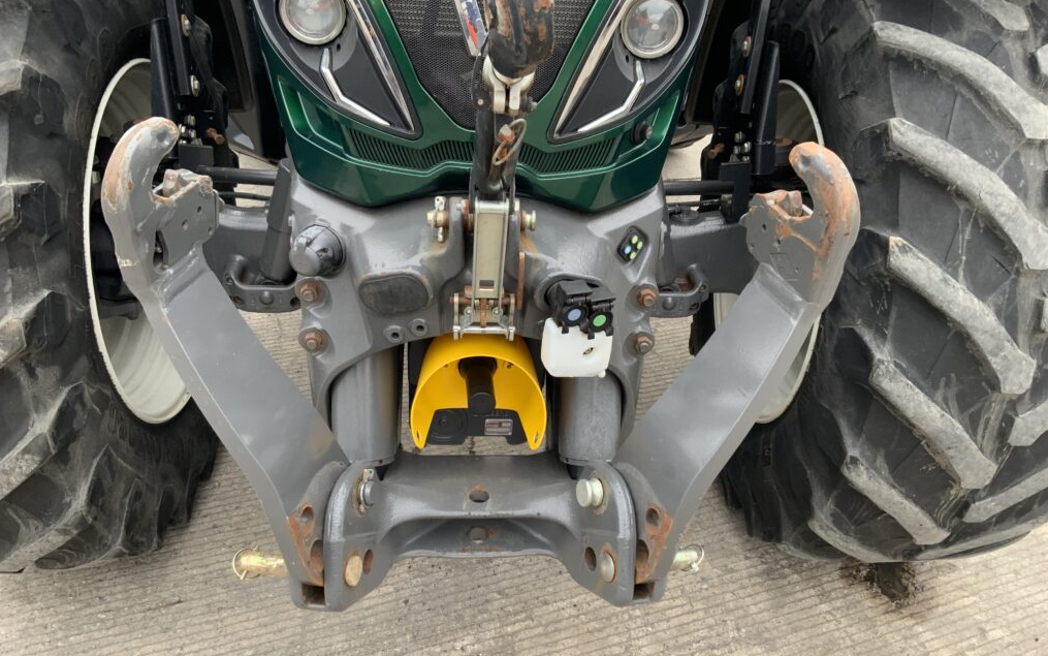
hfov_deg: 61.2
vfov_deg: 40.6
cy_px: 361
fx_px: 886
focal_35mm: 31
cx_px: 521
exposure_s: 1/122
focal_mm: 3
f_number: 1.8
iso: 40
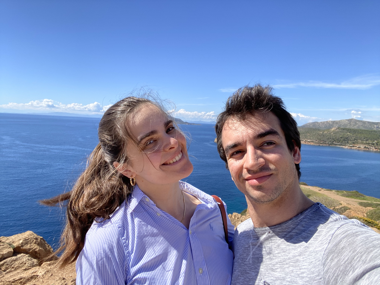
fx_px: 252
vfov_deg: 58.9
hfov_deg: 73.9
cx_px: 190
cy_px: 142
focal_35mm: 23
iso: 25
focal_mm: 2.71
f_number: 2.2
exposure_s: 1/794
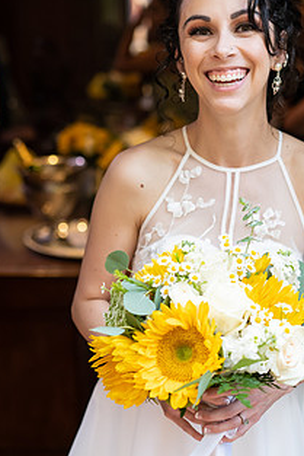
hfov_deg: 17.2
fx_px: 999
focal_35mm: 79
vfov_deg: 25.7
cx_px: 212
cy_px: 226
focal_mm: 55
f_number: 2.5
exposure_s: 1/160
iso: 320
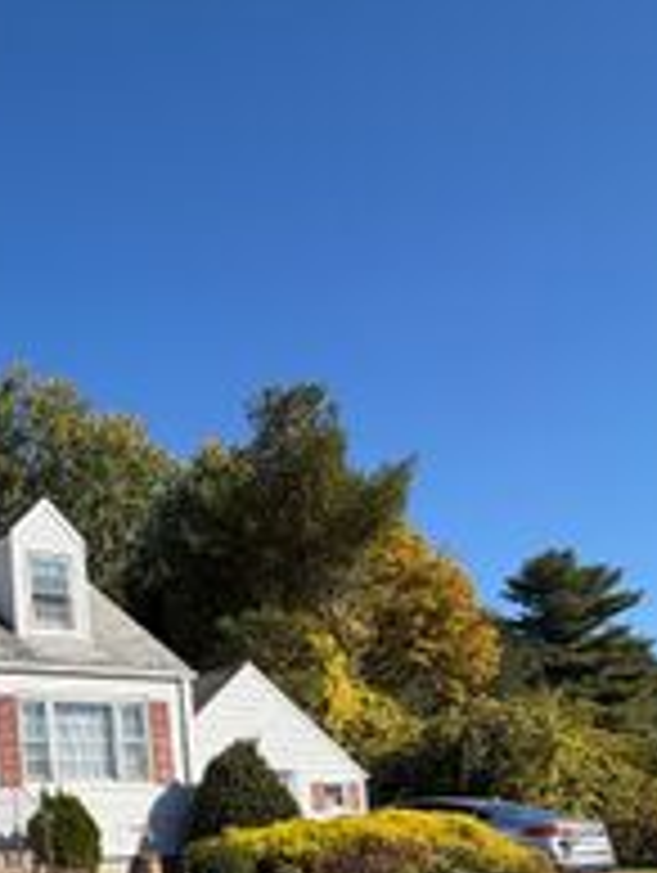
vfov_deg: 47.1
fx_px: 909
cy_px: 754
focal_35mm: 36
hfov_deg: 31.8
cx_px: -166
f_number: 2.2
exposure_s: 1/770
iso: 32
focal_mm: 2.22
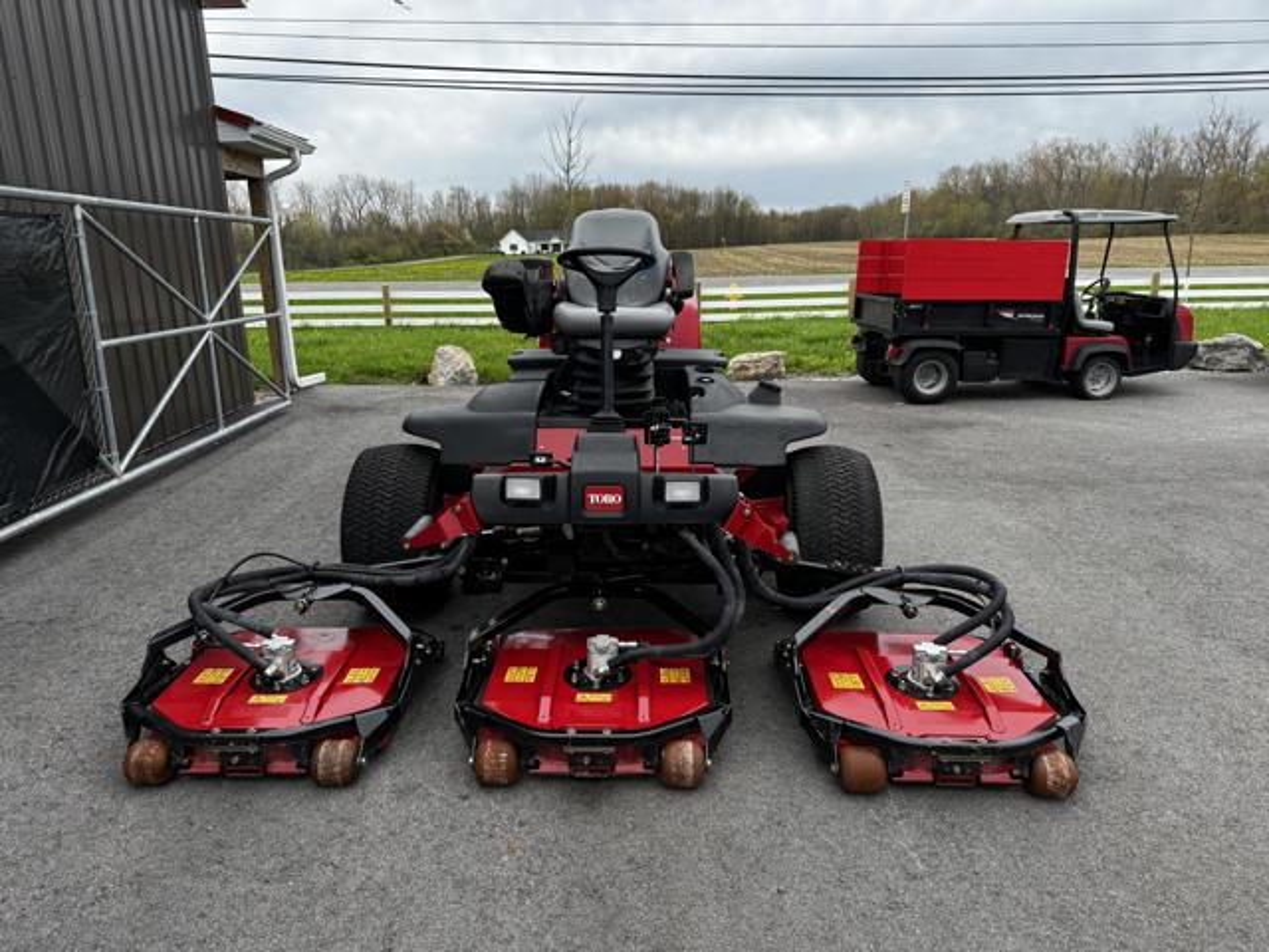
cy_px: 476
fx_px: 880
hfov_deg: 71.6
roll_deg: +1.4
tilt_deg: -15.0
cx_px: 634
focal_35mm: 24
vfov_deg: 56.8
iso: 64
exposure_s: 1/222
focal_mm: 6.76
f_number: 1.78
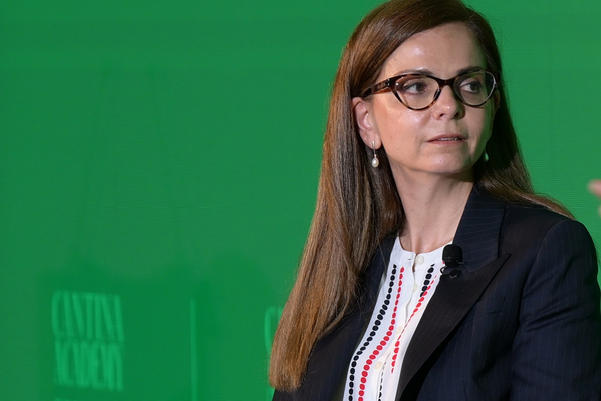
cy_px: 200
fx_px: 1386
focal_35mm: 83
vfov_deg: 16.5
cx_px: 300
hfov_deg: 24.5
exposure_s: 1/50
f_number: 2.8
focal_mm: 83
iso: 200
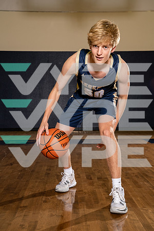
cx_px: 77
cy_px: 116
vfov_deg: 36.9
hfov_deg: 25.1
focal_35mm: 54
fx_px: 346
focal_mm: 54
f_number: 5.6
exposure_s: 1/250
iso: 400
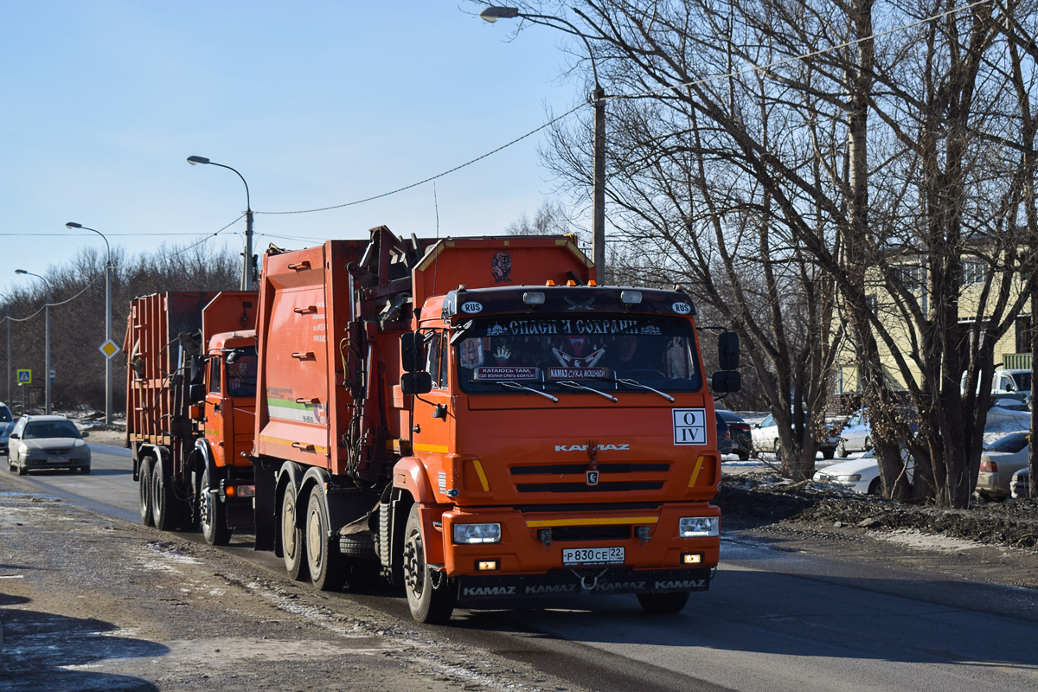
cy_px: 346
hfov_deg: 33.4
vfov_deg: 22.6
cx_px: 519
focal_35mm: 60
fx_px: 1730
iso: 100
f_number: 7.1
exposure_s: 1/800
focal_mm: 40
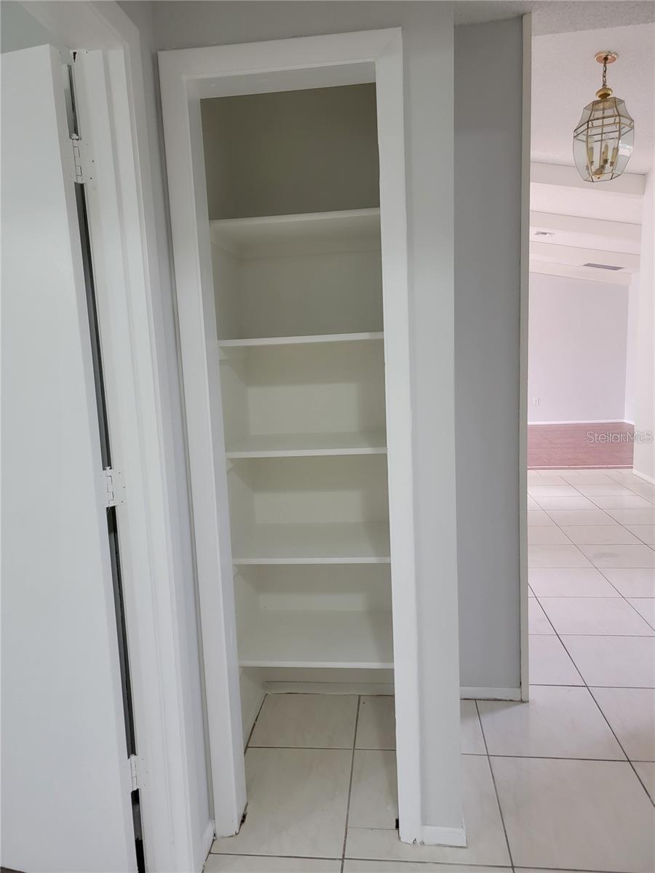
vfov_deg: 71.6
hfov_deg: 56.8
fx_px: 606
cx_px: 328
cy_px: 436
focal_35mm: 24
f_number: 1.8
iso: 320
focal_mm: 6.7
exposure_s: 1/120
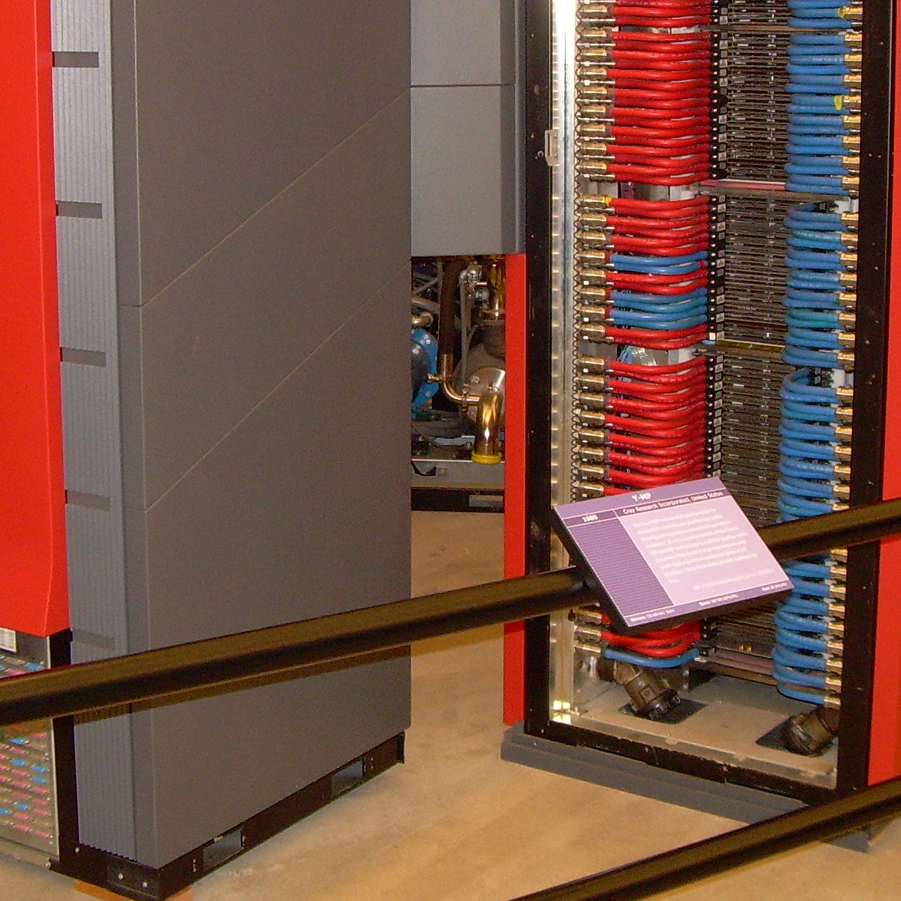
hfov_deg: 26.5
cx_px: 382
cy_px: 277
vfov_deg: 26.3
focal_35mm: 65
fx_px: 1914
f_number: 2.8
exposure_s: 1/60
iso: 200
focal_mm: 6.3
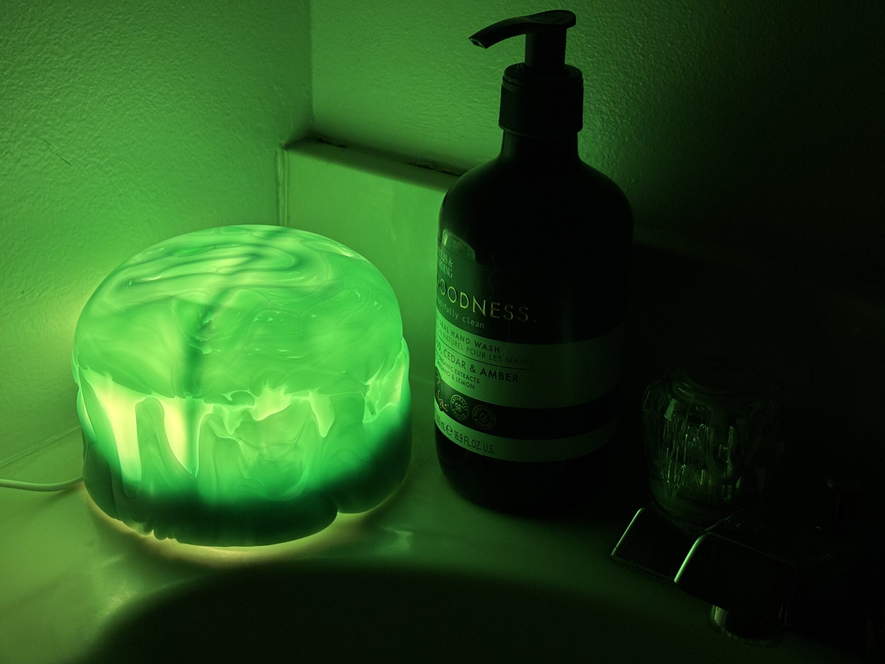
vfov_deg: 28.0
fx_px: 1329
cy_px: 332
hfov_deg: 36.8
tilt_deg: -25.4
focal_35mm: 52
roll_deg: -1.5
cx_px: 442
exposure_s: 1/60
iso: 80
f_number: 1.6
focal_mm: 5.96
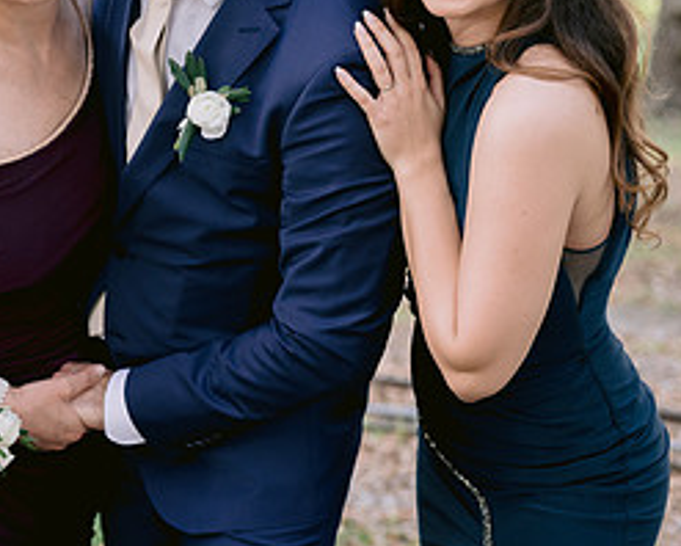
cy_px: 142
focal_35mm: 110
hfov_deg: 17.3
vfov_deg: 14.0
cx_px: 127
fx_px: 2219
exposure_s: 1/320
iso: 400
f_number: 2.8
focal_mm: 50
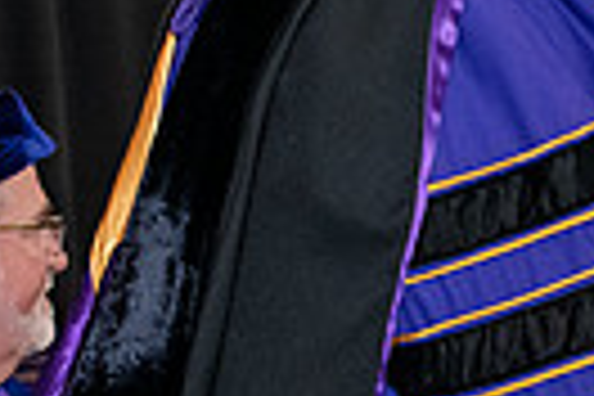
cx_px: 954
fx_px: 5065
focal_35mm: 307
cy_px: 92
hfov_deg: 6.6
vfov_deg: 4.5
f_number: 5
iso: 2500
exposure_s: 1/200
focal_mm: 70
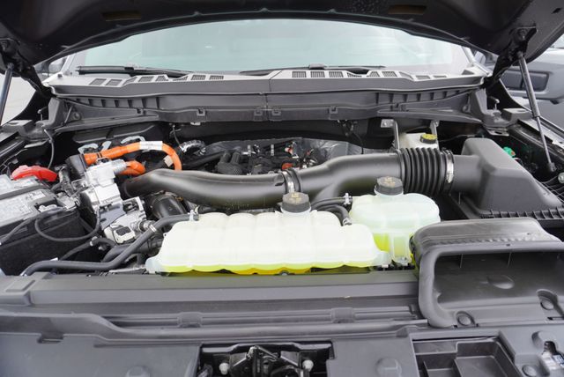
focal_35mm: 24
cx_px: 282
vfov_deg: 53.2
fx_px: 376
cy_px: 188
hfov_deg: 73.7
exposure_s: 1/160
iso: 160
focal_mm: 16
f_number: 4
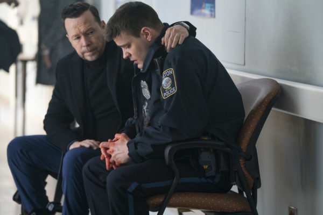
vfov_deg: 7.9
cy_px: 108
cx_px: 162
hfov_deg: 11.9
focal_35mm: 173
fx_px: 1552
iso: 2500
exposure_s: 1/160
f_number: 3.5
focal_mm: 173
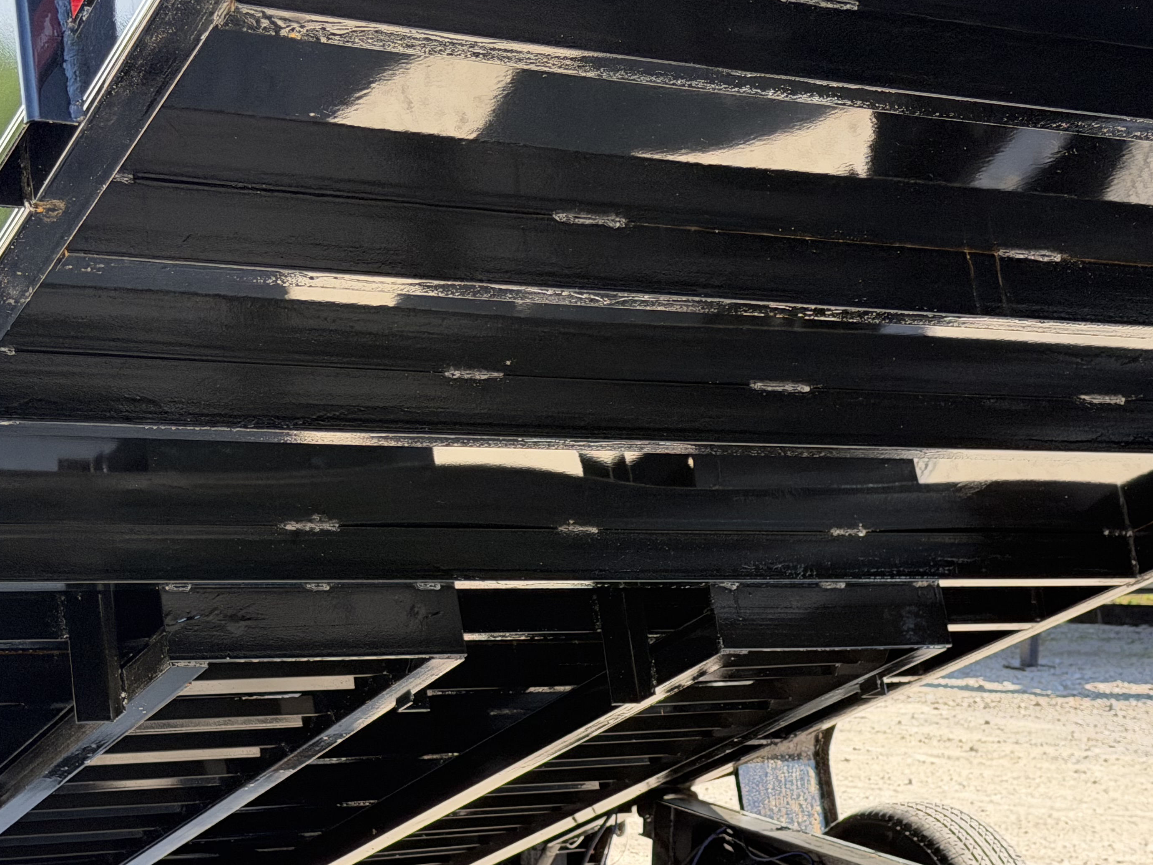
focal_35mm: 70
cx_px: 631
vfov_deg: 21.0
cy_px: 528
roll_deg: +3.0
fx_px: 2332
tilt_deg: -5.4
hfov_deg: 27.8
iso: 100
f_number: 1.78
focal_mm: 6.76
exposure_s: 1/885
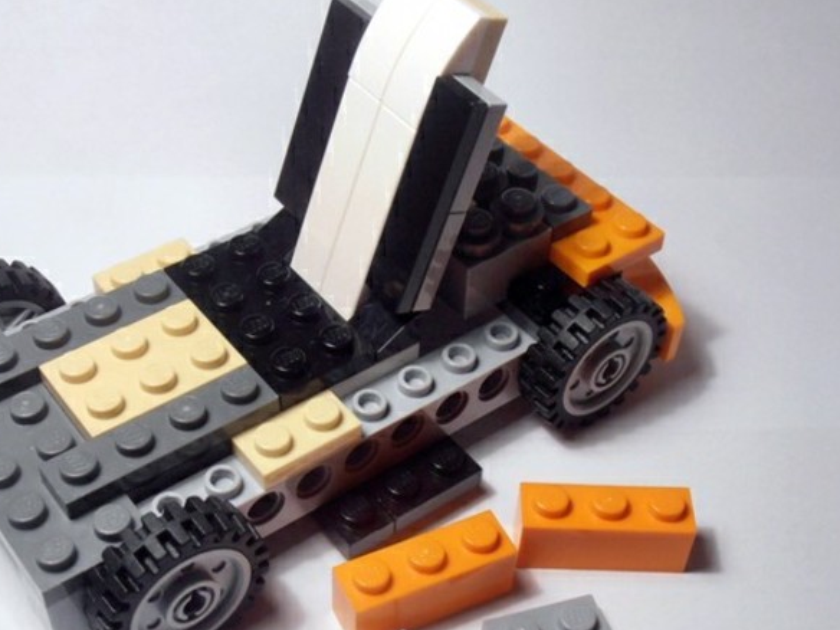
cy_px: 431
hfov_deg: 33.7
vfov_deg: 25.5
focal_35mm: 57
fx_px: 1383
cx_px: 373
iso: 80
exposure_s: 1/40
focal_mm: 6.61
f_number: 3.9
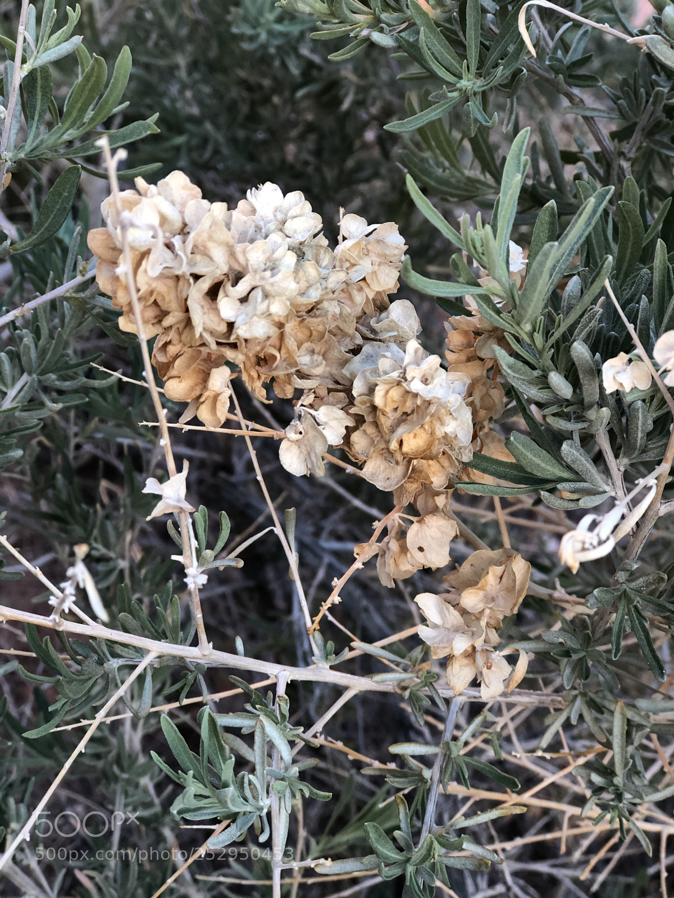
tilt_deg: -24.6
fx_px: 1480
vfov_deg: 33.8
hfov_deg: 25.7
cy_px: 449
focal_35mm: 57
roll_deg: -21.0
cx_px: 337
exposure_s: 1/30
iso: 25
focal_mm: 6.6
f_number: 2.8
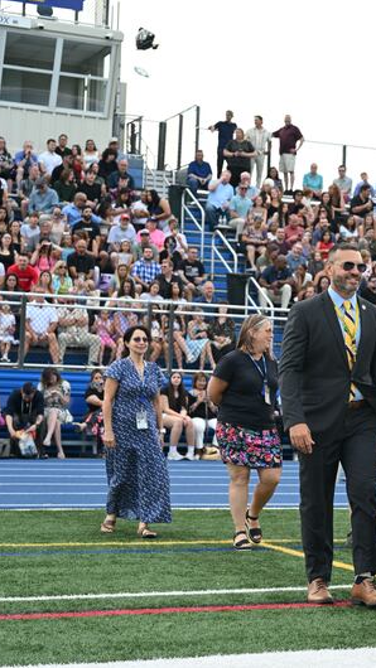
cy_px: 335
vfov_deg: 26.9
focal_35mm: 79
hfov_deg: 15.0
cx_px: 384
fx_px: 1401
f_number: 5
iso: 450
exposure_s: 1/500
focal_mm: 50
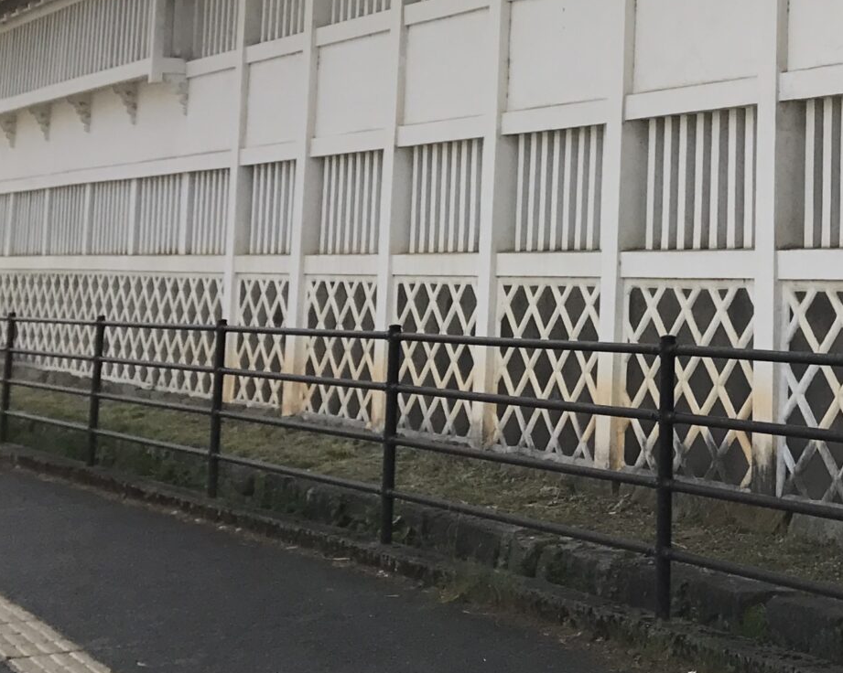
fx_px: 1895
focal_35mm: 76
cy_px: -52
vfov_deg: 19.4
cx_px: 977
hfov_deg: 23.2
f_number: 1.8
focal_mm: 3.99
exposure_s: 1/1808
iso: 20
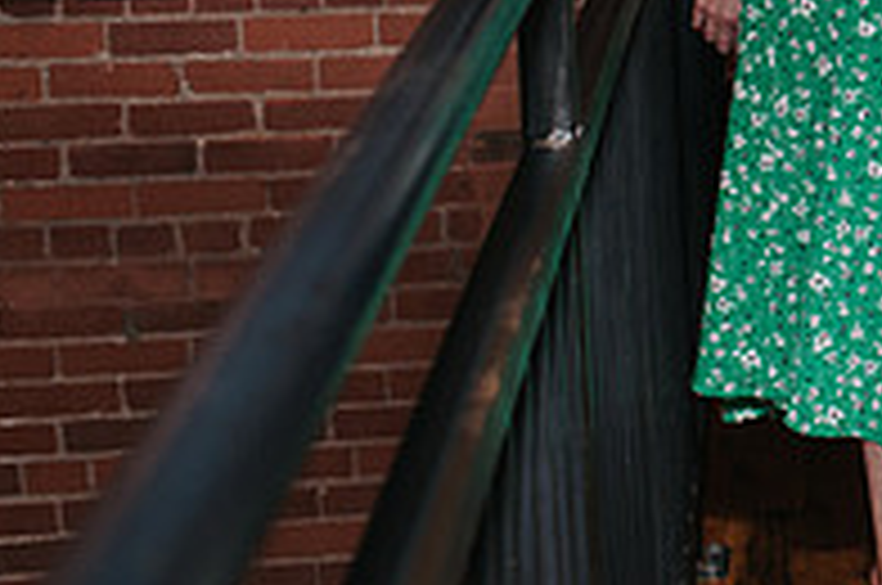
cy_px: -264
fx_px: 2691
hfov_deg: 17.3
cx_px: 1202
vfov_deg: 11.9
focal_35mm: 110
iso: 800
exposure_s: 1/200
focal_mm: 35
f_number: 3.5
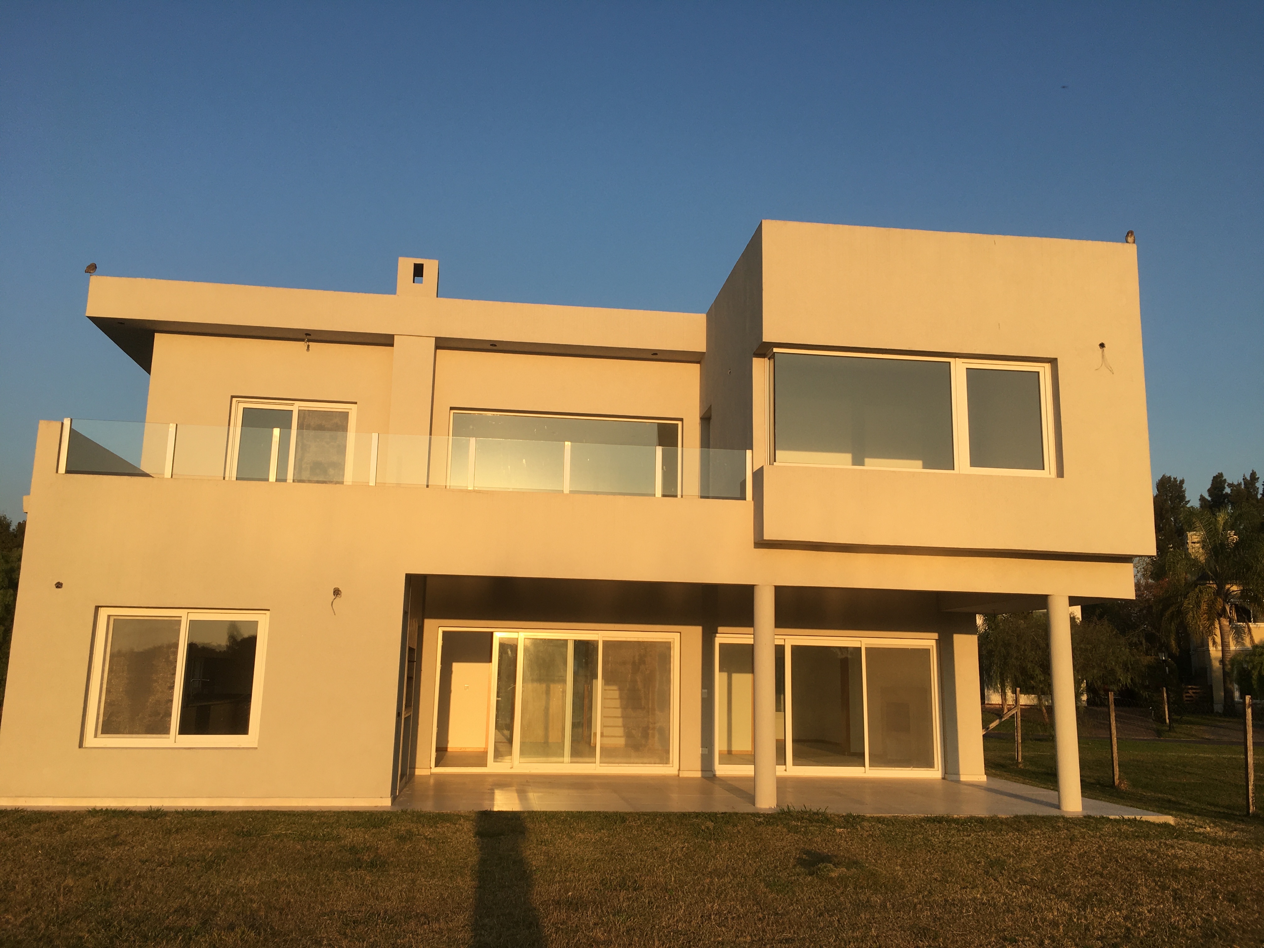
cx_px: 632
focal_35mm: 29
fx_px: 1059
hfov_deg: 61.7
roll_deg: -1.1
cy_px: 474
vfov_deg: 48.2
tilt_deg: +9.6
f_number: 2.2
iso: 25
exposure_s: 1/916
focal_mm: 4.15
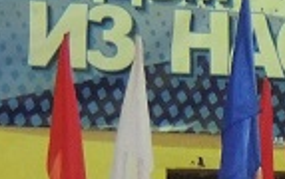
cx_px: 622
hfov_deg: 4.3
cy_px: 455
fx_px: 3712
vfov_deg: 2.7
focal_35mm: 477
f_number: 3.9
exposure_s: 1/50
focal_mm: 12.4
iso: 800
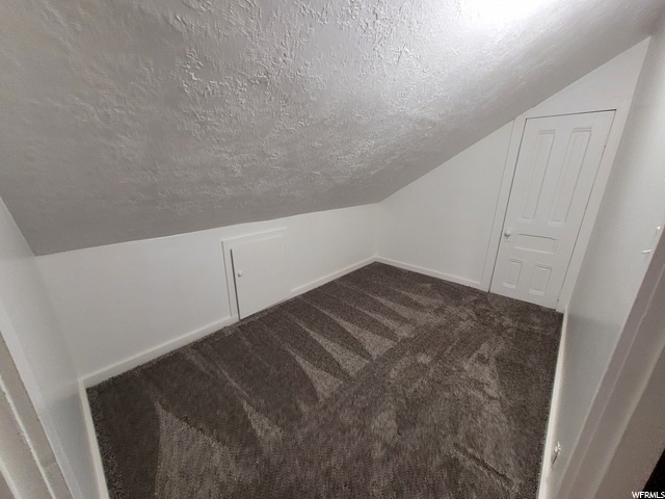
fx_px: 250
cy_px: 250
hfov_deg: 106.2
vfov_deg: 89.9
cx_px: 332
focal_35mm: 13
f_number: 2.2
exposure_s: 1/39
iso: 400
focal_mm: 1.74
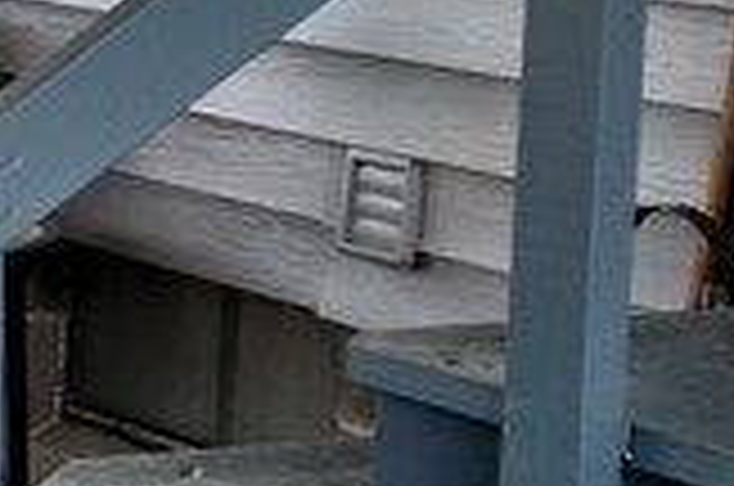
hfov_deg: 10.7
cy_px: 54
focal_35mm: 160
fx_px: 3256
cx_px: -1094
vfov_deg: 8.5
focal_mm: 16
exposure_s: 1/60
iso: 100
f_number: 4
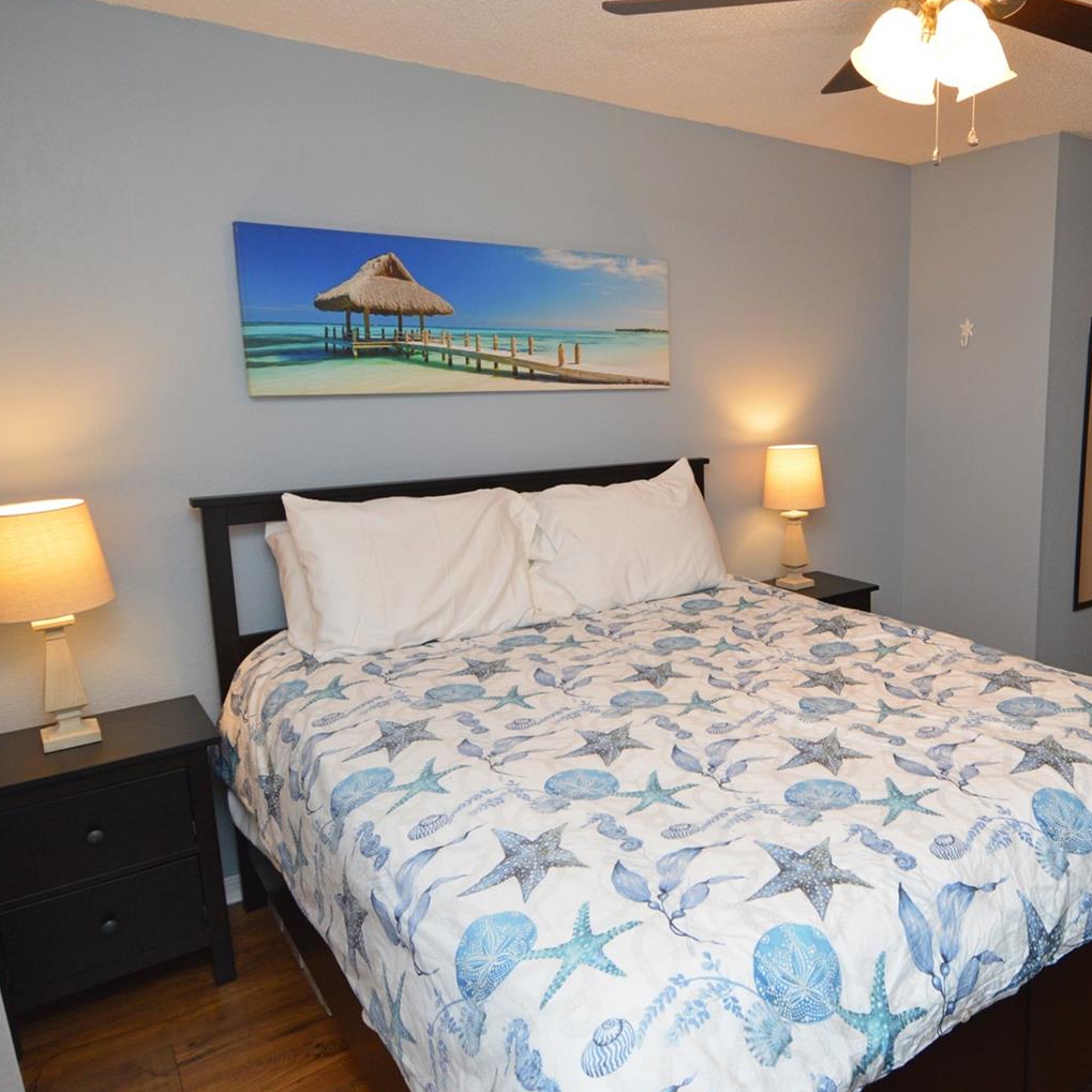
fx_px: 857
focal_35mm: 24
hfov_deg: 62.4
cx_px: 779
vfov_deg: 65.0
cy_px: 528
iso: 560
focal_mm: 12
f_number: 4
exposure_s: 1/60
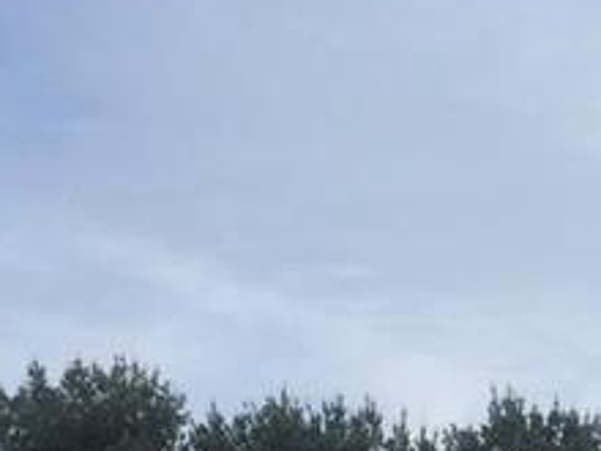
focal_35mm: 135
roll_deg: -1.1
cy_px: 795
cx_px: 1024
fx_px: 2344
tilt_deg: +5.9
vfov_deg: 10.4
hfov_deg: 13.4
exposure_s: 1/1721
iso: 32
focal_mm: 4.15
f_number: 2.2
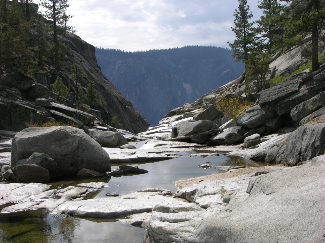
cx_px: 162
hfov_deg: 35.5
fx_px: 507
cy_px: 122
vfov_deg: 27.0
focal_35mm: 54
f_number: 6.9
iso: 50
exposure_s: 1/254
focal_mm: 13.7
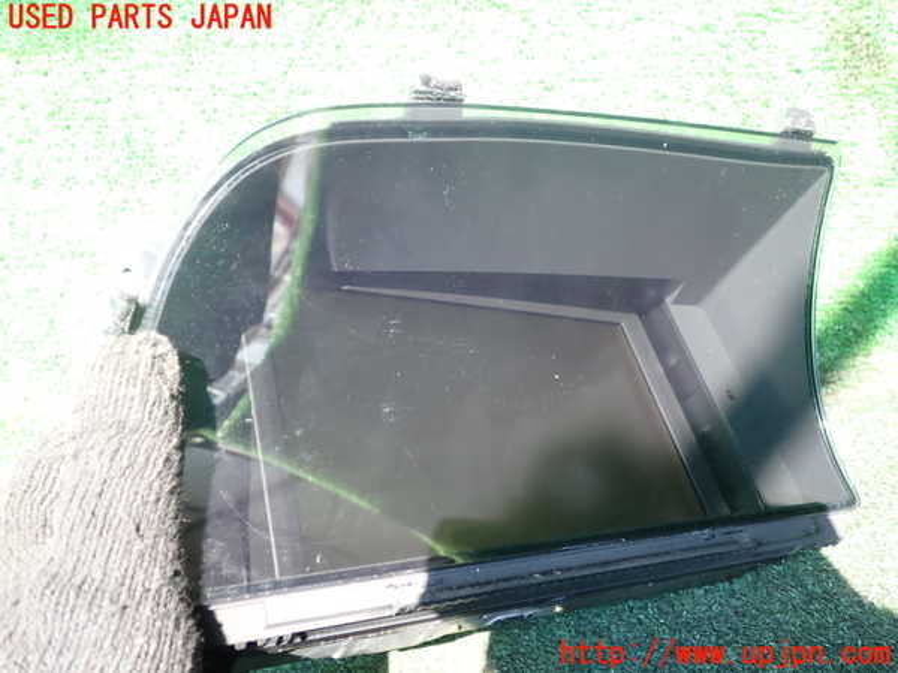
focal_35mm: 30
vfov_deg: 46.8
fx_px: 778
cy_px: 336
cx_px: 449
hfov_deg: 60.0
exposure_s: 1/60
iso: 125
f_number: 2.3
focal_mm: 5.4
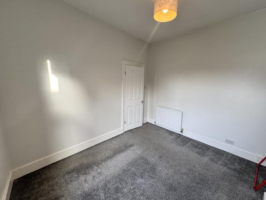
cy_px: 101
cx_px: 136
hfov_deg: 98.2
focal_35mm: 15
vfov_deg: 81.7
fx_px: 115
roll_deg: -1.2
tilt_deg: -8.0
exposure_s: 1/99
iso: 125
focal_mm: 2.22
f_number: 2.2
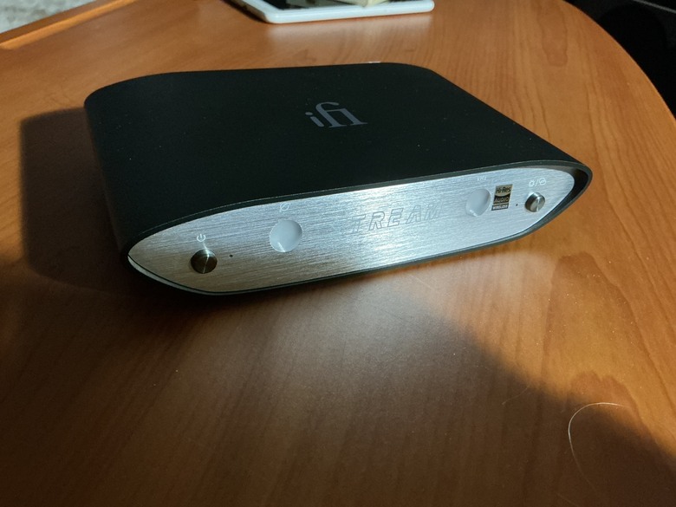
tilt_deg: -35.7
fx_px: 566
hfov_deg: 61.7
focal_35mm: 29
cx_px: 338
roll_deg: -5.3
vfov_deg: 48.2
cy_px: 254
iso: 400
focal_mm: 3
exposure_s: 1/30
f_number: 1.8
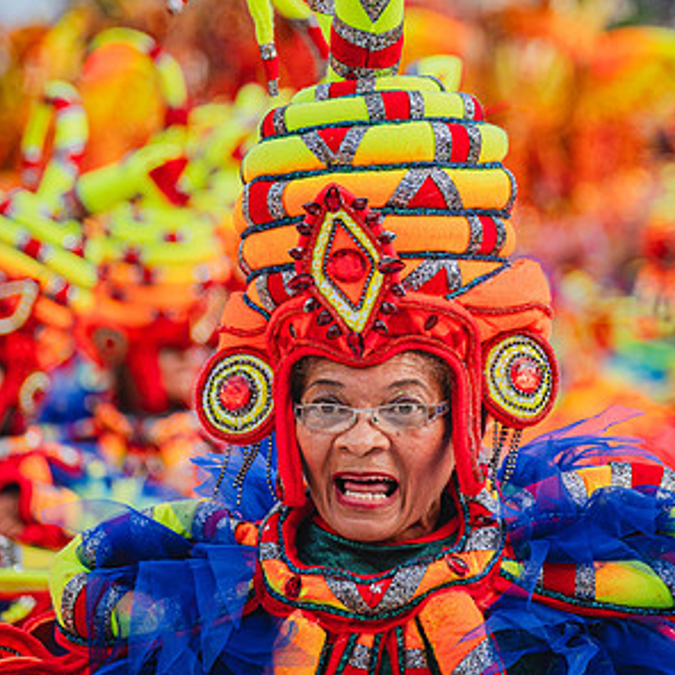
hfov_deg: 7.5
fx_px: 5118
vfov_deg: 7.5
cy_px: 253
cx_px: 339
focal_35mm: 232
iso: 640
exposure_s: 1/1600
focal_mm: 180
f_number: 5.6
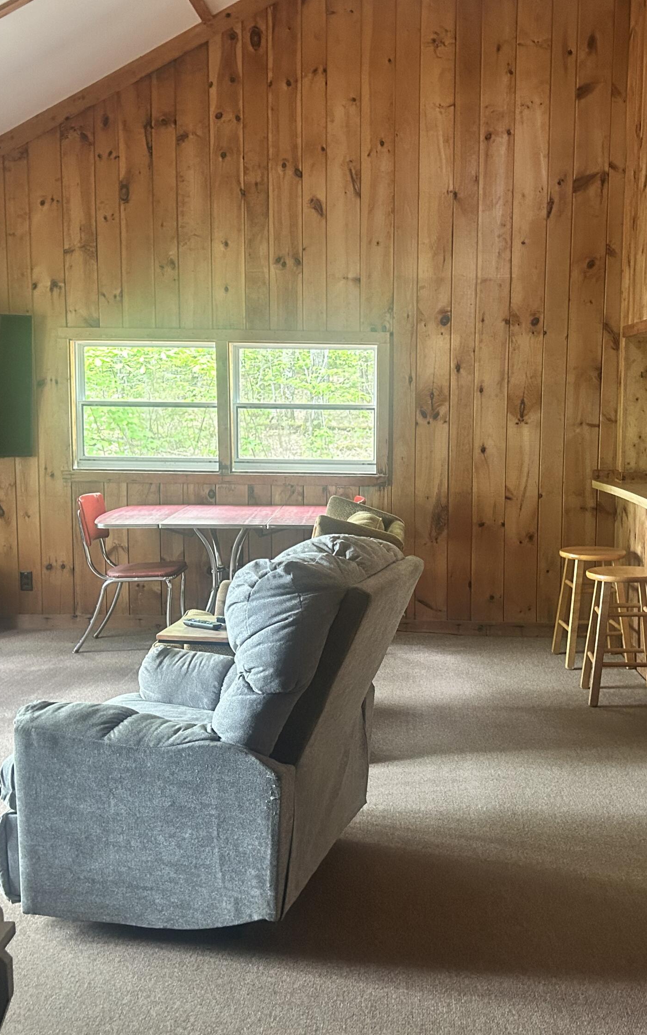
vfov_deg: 52.7
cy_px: 519
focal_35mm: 37
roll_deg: -0.4
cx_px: 372
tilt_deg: -6.7
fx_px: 1044
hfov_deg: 34.4
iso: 500
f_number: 1.5
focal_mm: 5.7
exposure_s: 1/40
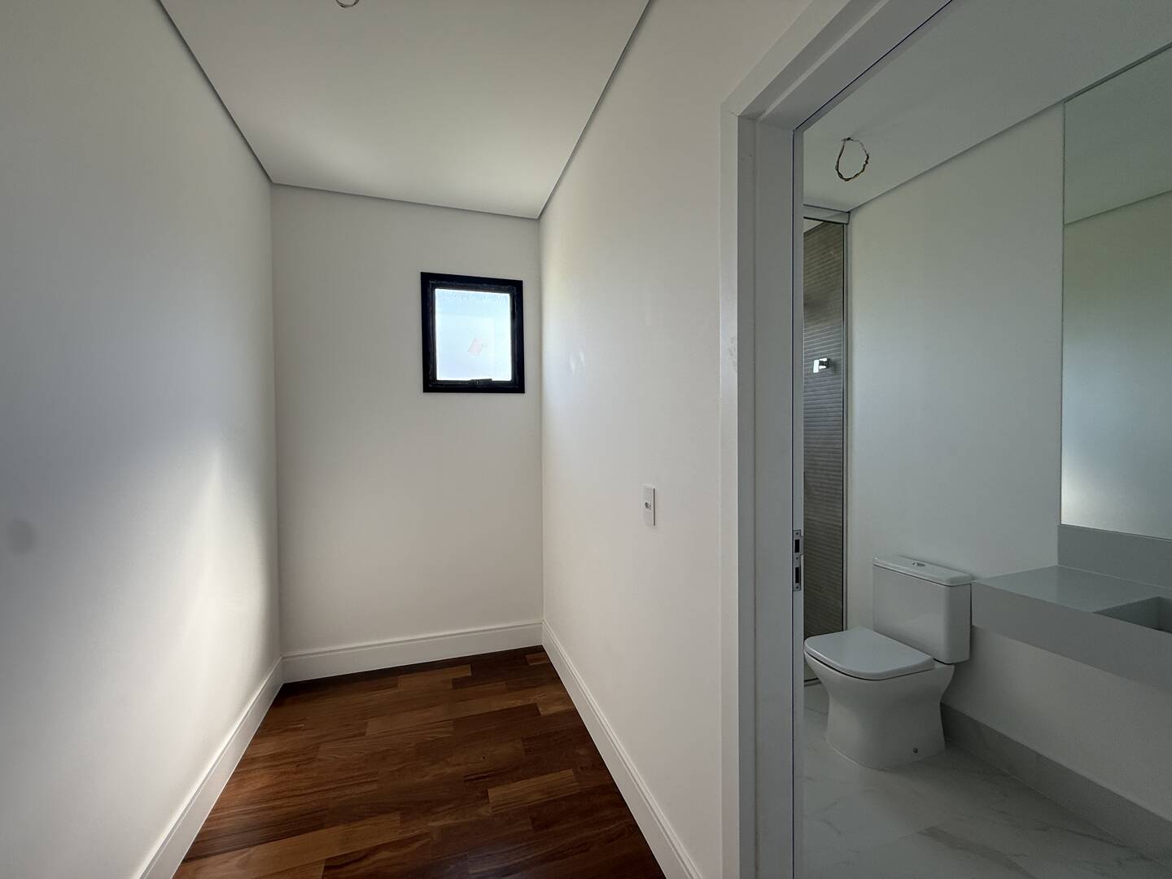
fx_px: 474
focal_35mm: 14
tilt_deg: -0.2
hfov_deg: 102.1
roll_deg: -0.8
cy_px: 440
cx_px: 586
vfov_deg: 85.7
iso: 64
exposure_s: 1/178
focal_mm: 2.22
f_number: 2.2
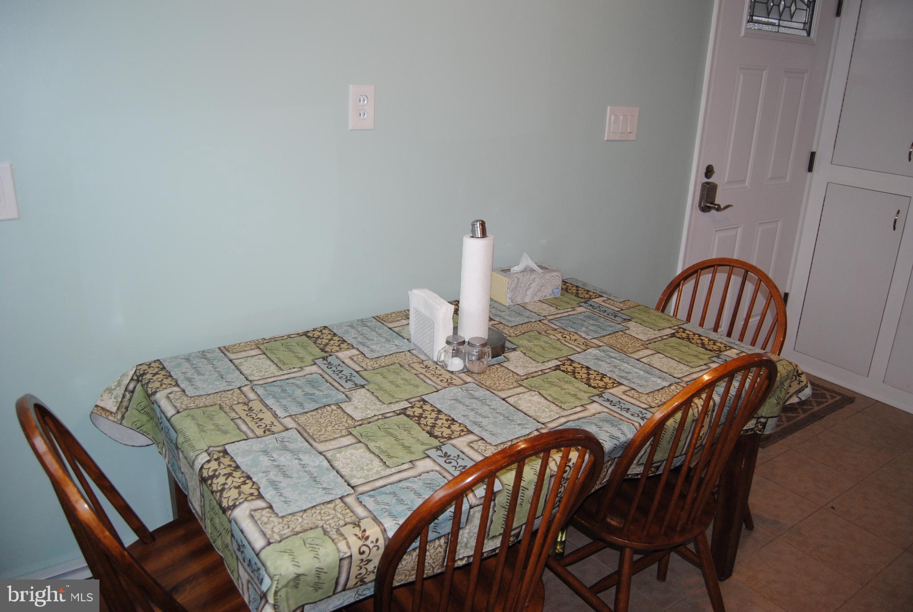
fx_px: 686
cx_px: 456
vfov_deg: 48.1
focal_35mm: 27
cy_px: 306
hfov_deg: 67.3
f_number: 4
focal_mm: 18
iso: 400
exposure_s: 1/60
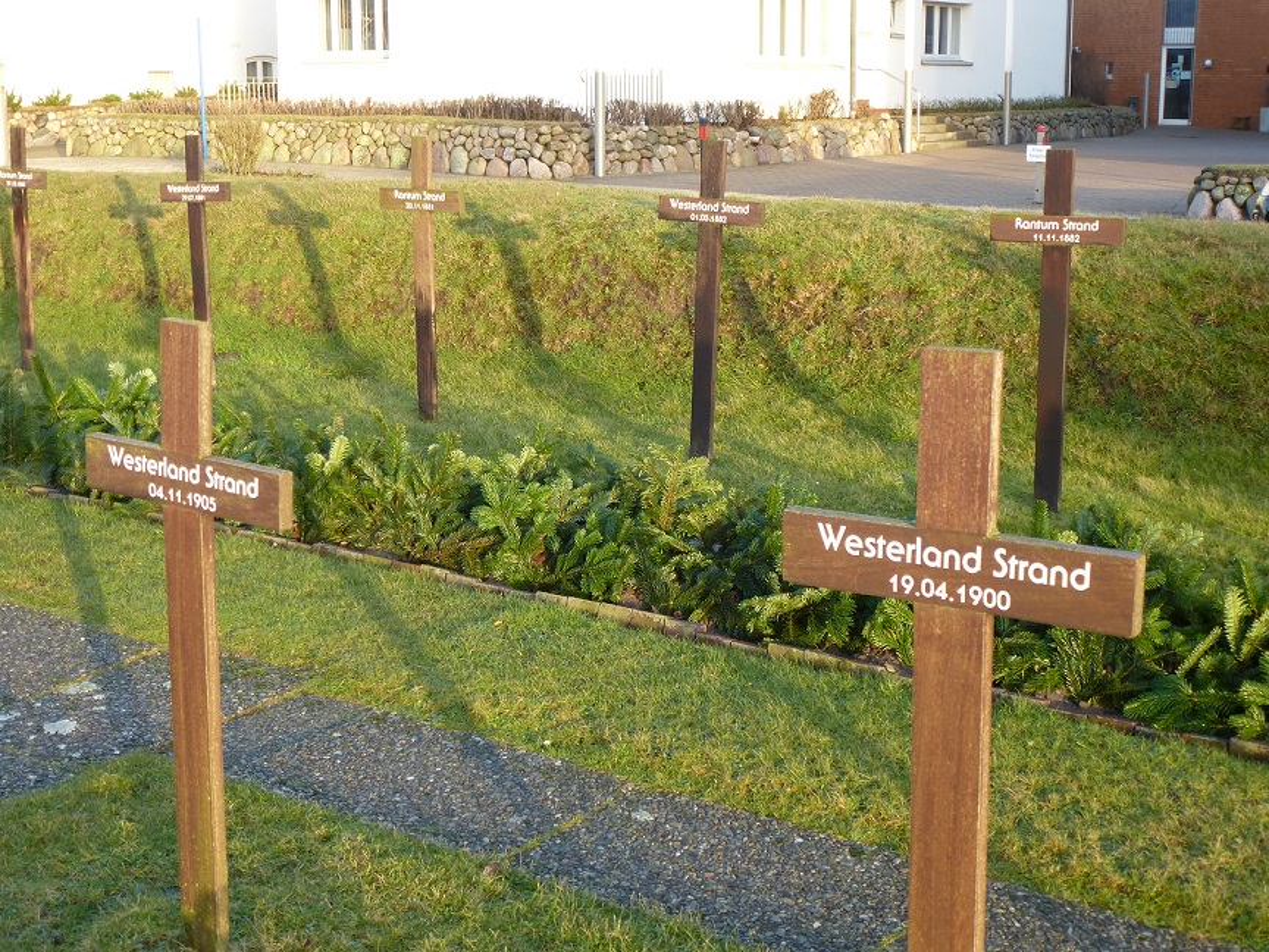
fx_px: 1796
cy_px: 476
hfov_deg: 38.9
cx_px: 634
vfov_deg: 29.7
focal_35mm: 49
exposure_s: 1/60
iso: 125
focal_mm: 8.7
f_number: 4.1
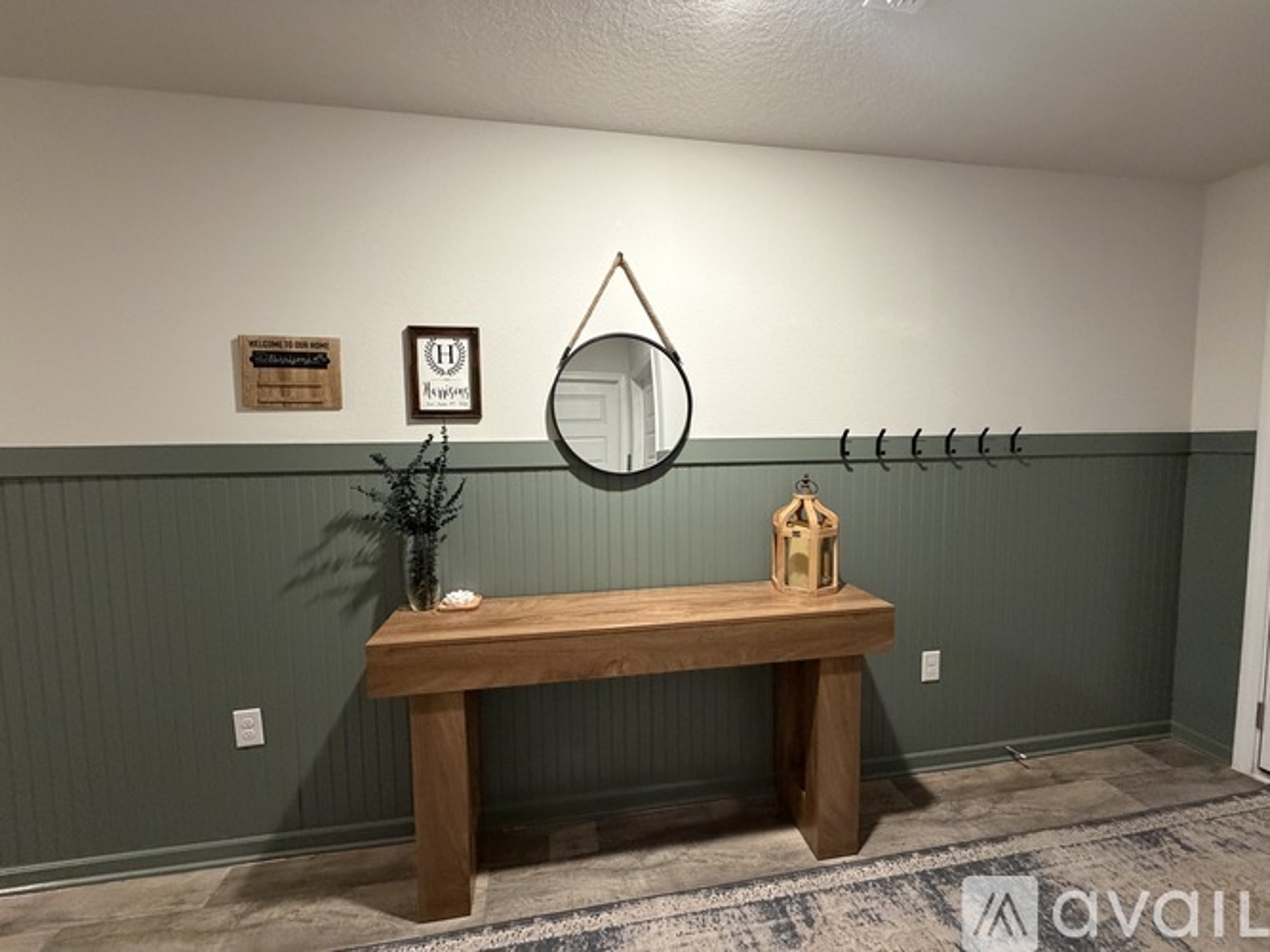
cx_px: 635
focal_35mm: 14
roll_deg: +0.3
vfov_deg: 85.7
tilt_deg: -3.3
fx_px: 514
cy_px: 476
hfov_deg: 102.1
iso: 500
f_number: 2.2
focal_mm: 2.22
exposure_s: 1/60
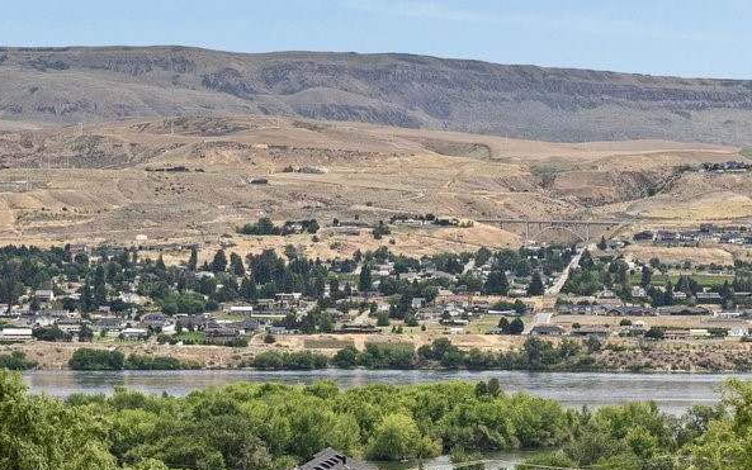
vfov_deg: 9.2
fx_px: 2932
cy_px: 352
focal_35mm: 143
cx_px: 185
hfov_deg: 14.6
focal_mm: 35
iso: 1250
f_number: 7.1
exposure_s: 1/2000
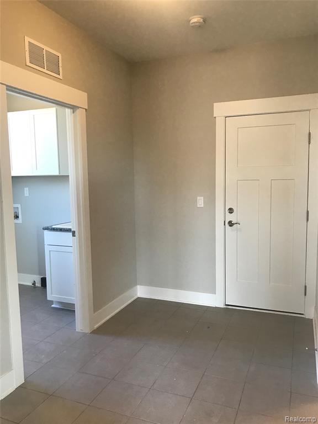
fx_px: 343
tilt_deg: -2.8
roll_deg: +1.8
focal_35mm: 28
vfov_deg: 63.4
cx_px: 159
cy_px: 212
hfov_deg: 49.7
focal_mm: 3.99
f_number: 1.8
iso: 40
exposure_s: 1/30
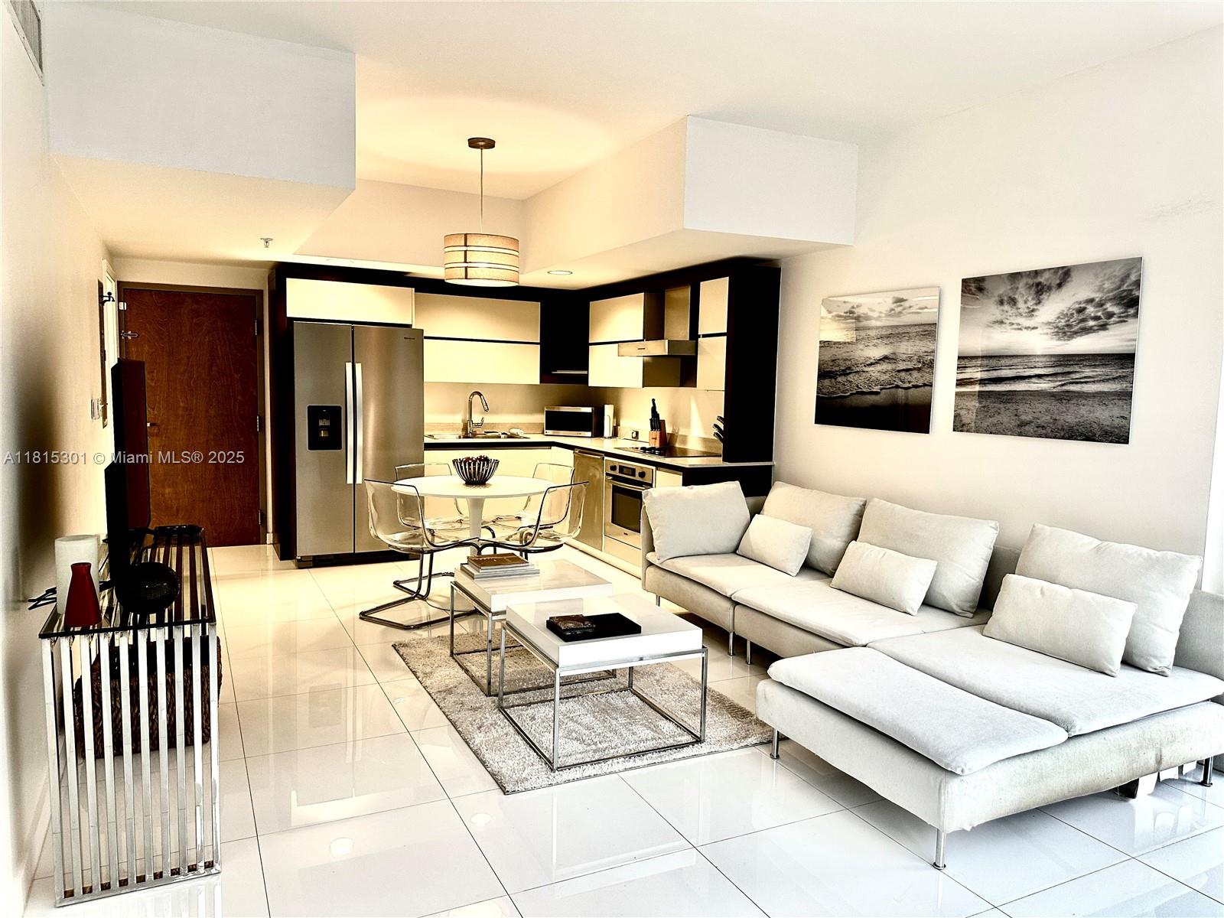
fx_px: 849
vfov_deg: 56.8
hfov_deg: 71.6
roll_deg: -1.1
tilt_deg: -5.1
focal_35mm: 24
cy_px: 459
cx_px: 612
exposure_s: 1/120
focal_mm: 6.86
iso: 200
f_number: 1.78
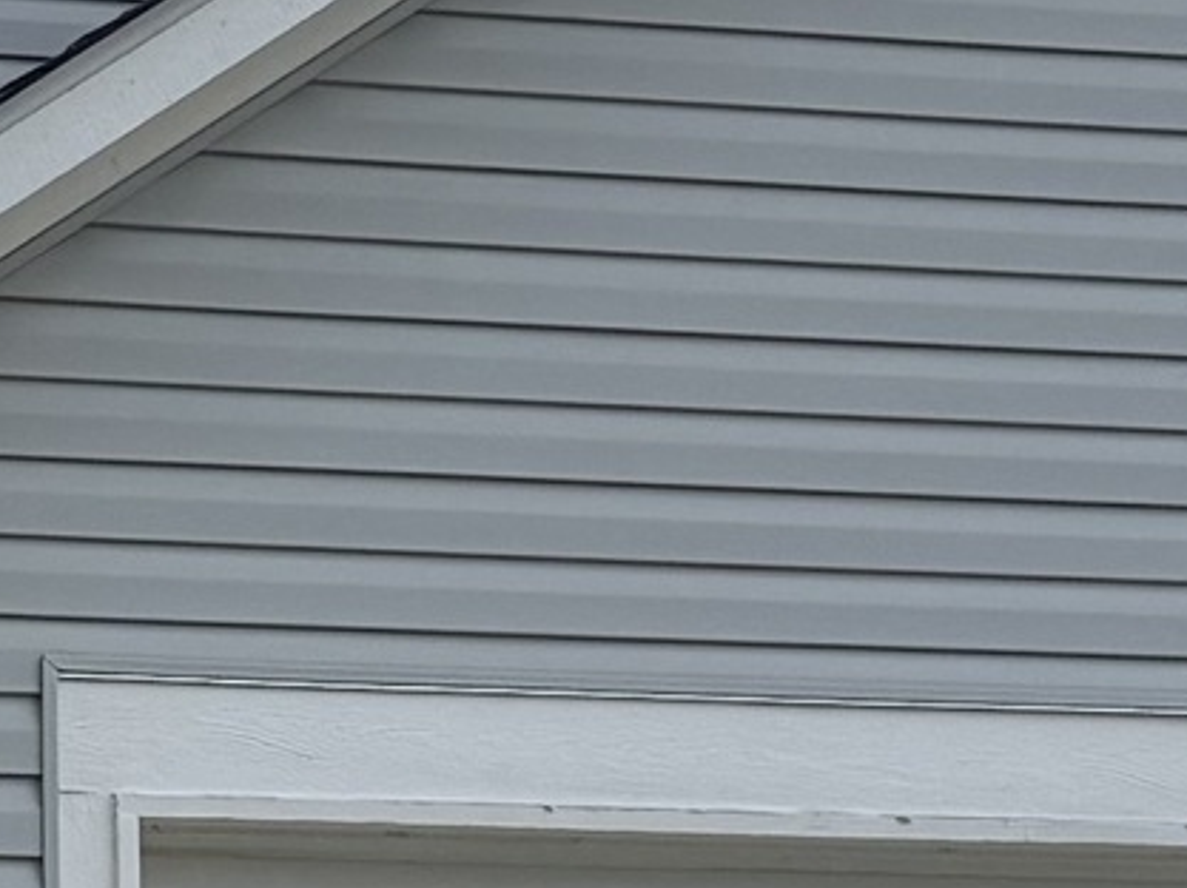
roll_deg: +1.2
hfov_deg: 11.0
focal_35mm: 177
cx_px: -228
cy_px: 860
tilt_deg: +7.5
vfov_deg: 8.3
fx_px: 6064
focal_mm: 6.76
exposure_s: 1/5348
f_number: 1.78
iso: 80
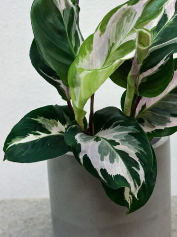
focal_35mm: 77
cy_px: 82
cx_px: 128
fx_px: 525
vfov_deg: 25.2
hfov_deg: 19.0
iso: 200
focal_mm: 6.86
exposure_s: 1/50
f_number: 1.78
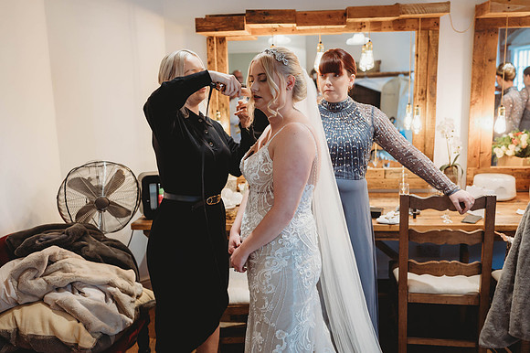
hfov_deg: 54.5
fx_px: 515
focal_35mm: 35
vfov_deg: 37.8
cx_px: 265
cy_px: 176
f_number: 2.8
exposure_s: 1/160
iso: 2200
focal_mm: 35
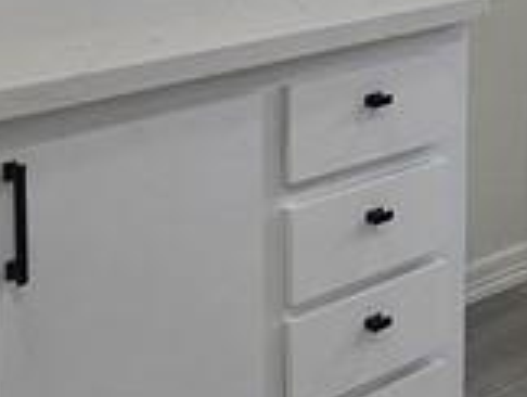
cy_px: -140
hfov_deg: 20.7
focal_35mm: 82
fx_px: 1250
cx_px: 768
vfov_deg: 16.9
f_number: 2.2
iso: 80
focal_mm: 2.2
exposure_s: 1/120
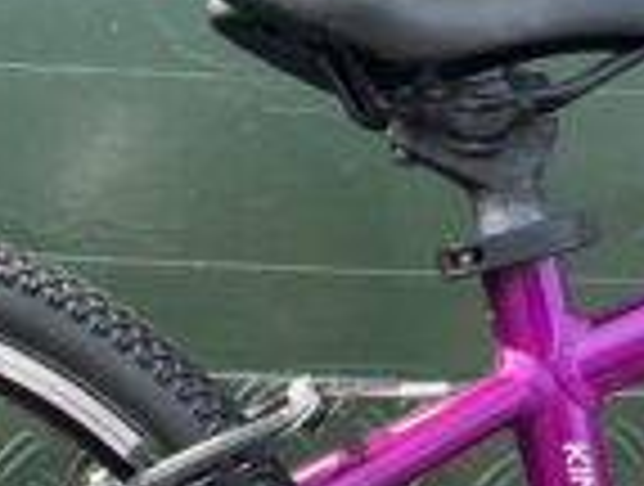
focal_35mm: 87
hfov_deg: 22.2
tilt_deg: -13.1
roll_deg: -0.9
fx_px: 1623
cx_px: 153
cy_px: 603
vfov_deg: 16.3
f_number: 1.6
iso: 50
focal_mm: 5.1
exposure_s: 1/412
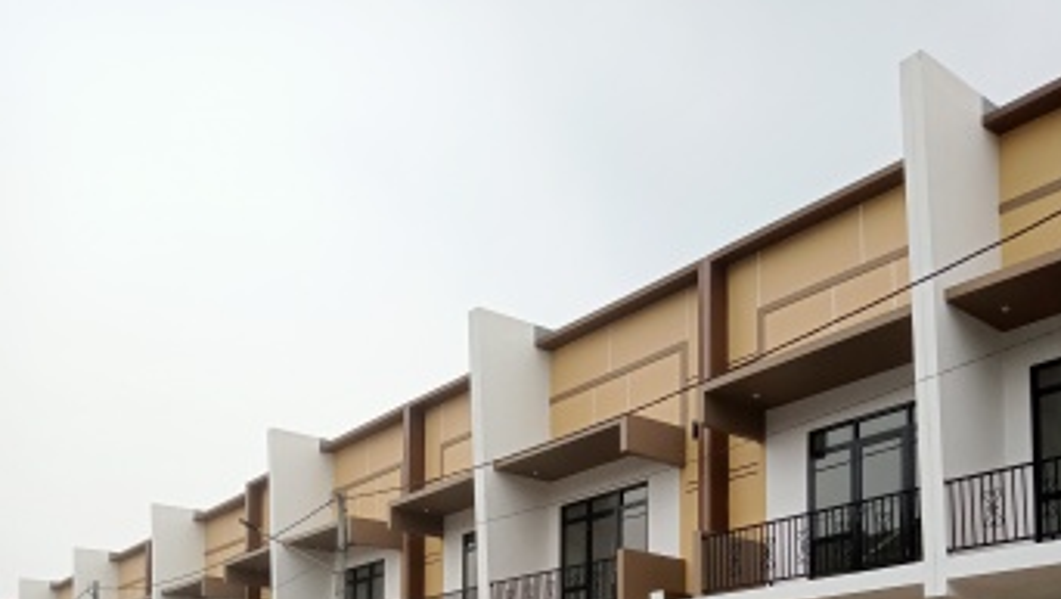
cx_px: 532
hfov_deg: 49.4
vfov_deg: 26.4
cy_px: 686
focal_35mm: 41
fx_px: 1154
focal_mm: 3.37
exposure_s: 1/233
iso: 113
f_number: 2.2
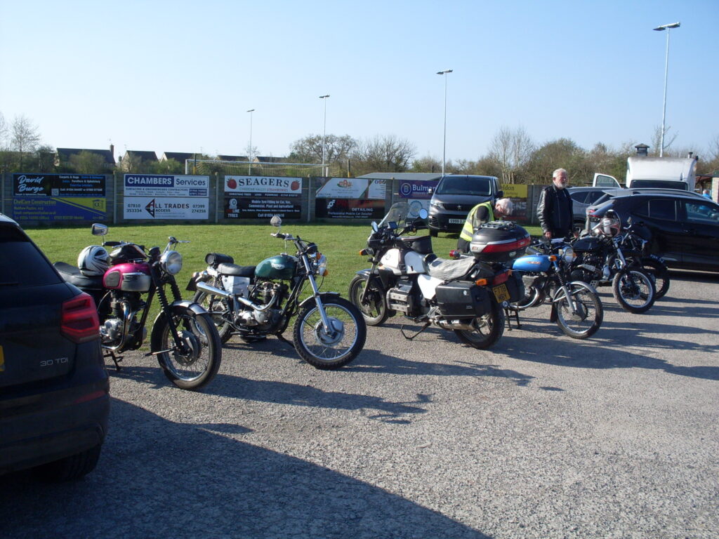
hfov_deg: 49.0
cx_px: 360
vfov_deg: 37.7
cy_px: 270
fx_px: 789
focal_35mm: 38
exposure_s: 1/180
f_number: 8.4
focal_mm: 6.3
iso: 80
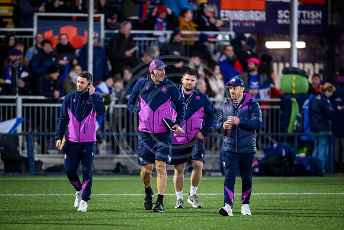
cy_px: 115
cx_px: 172
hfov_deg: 5.2
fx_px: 3823
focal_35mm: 400
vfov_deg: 3.4
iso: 3200
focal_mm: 400
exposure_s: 1/640
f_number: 3.2
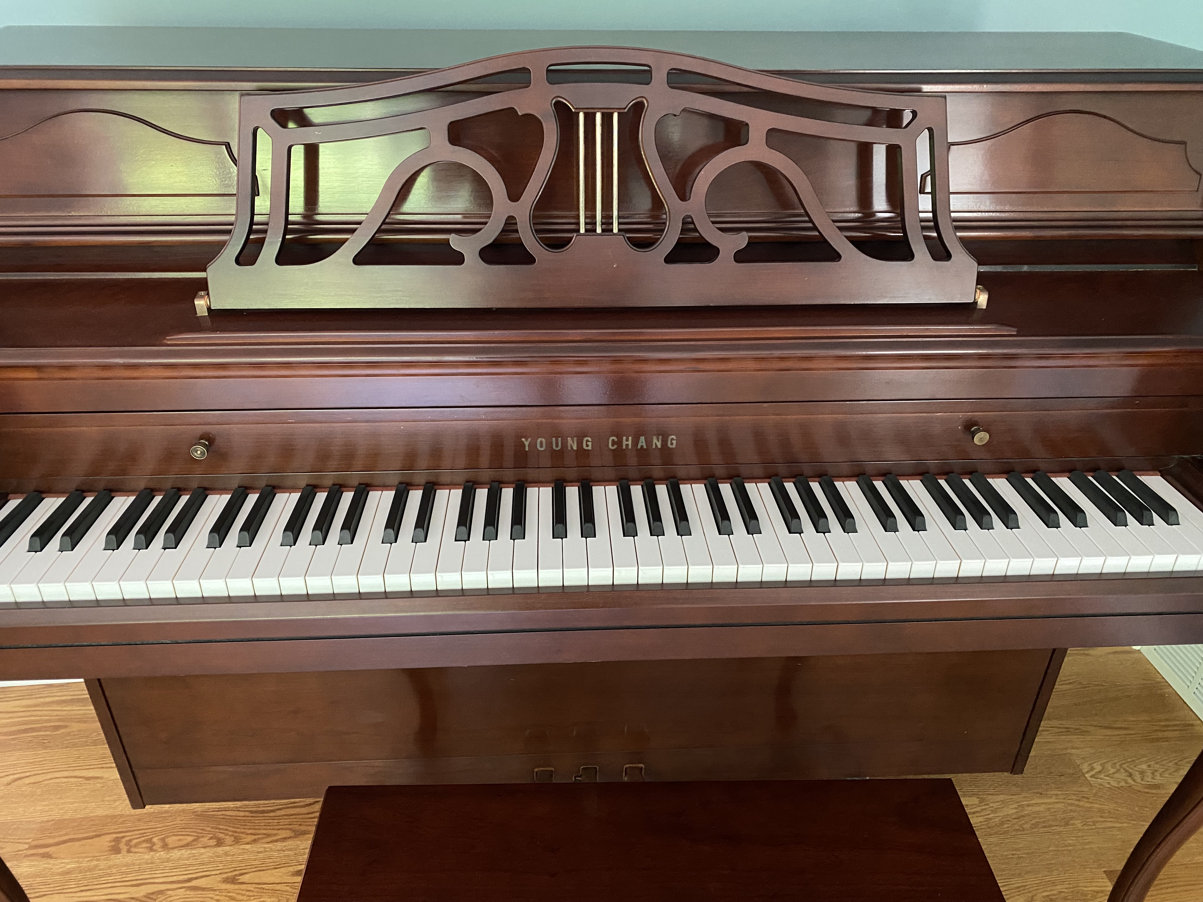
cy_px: 451
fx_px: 904
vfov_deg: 53.1
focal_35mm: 26
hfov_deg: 67.3
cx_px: 602
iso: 640
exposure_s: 1/30
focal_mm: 4.25
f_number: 1.8
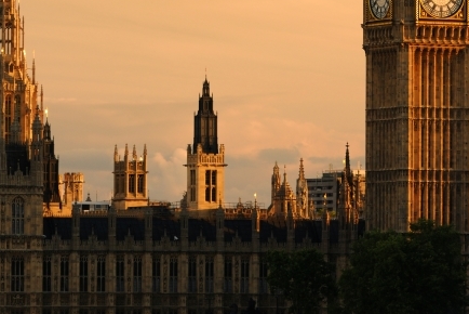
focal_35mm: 348
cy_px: -18
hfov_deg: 5.9
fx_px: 4538
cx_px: 199
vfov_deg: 3.9
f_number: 4
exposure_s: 1/125
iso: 200
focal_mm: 105
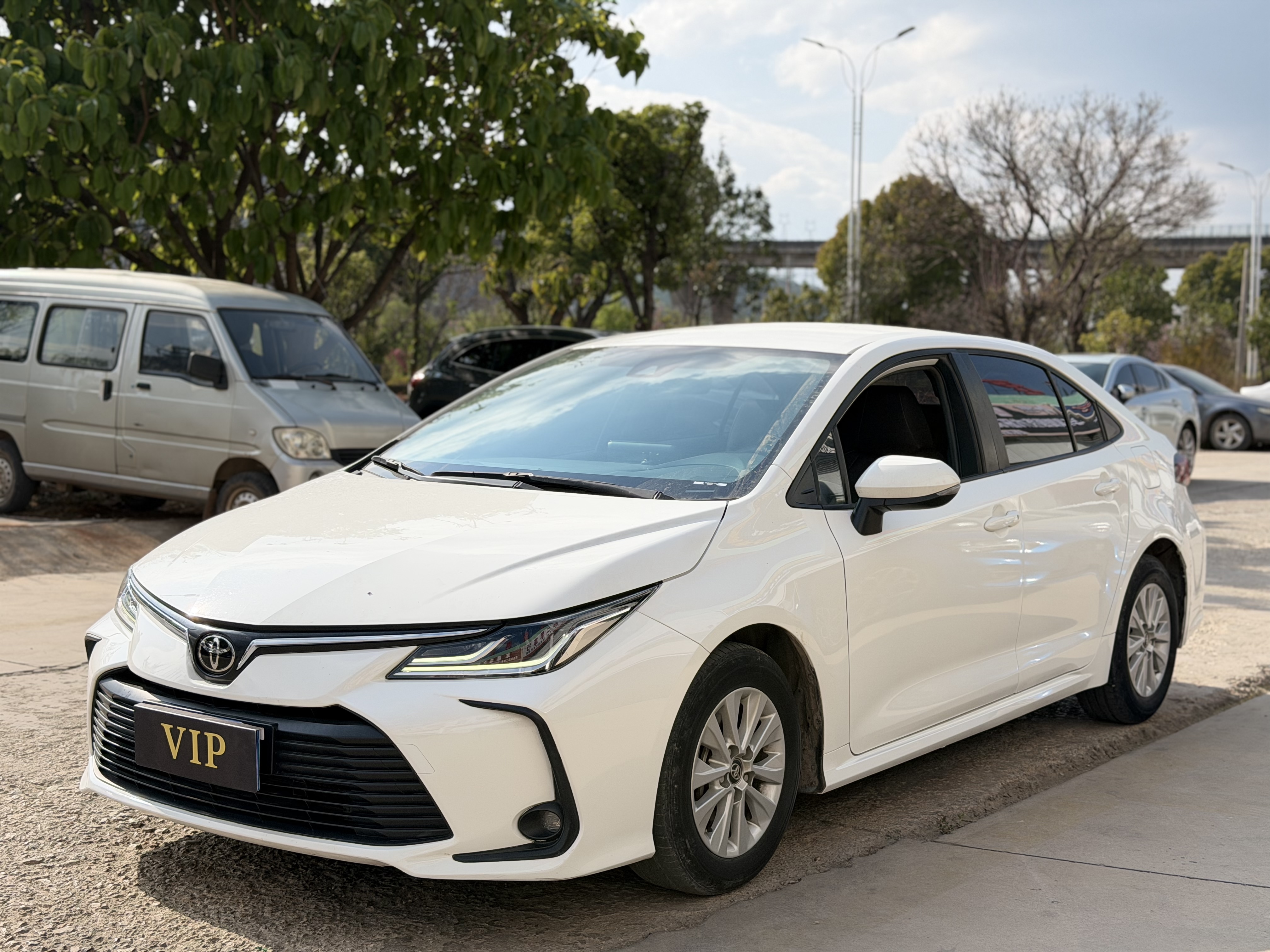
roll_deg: +0.1
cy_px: 476
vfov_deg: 30.3
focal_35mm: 48
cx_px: 635
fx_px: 1761
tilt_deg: -3.0
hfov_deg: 39.7
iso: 64
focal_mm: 6.76
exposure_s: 1/7143
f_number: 1.78
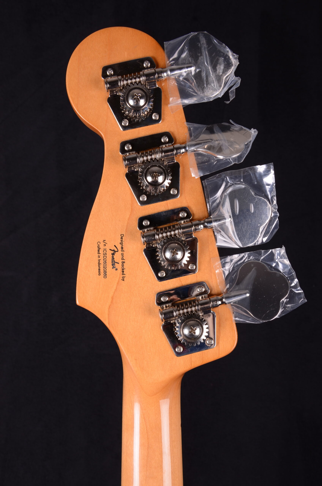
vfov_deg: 46.5
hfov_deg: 31.8
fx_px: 566
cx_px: 161
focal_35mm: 42
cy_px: 243
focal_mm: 28
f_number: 13
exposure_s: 1/200
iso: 200
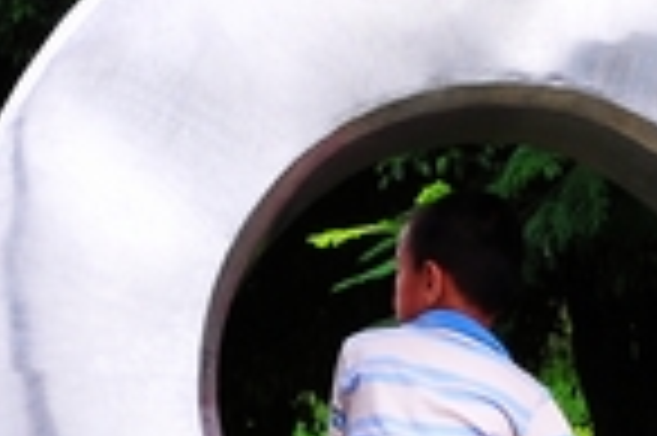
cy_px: 337
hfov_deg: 8.4
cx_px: 459
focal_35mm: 244
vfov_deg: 5.6
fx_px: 4448
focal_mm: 28
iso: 200
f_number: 18
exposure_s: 1/30
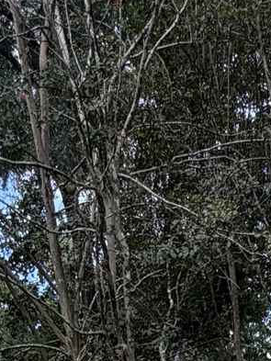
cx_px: 218
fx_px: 855
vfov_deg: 17.4
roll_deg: +0.8
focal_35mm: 82
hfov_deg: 17.8
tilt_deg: -13.7
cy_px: 716
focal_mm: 2.22
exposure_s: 1/502
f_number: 2.2
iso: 64
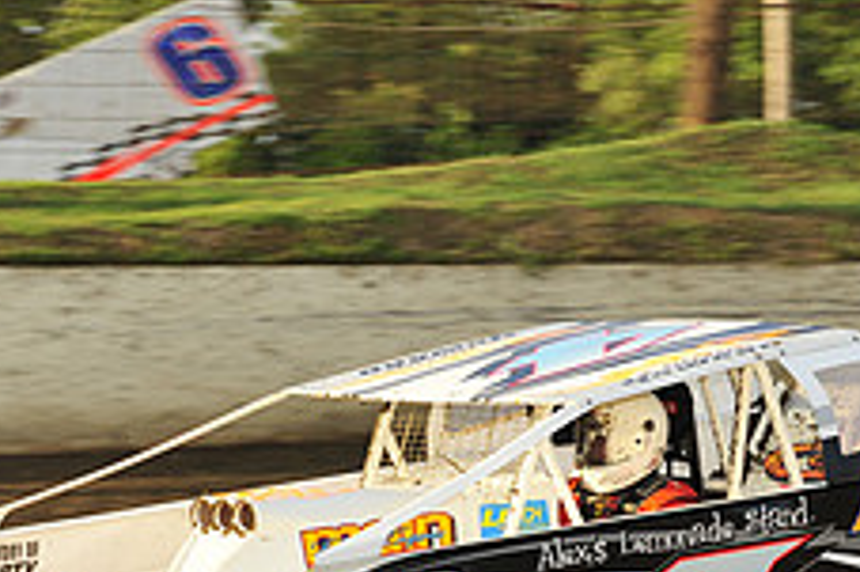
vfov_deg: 4.5
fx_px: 7328
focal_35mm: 307
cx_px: 402
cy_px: 576
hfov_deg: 6.7
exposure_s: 1/320
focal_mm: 120
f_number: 9
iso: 400
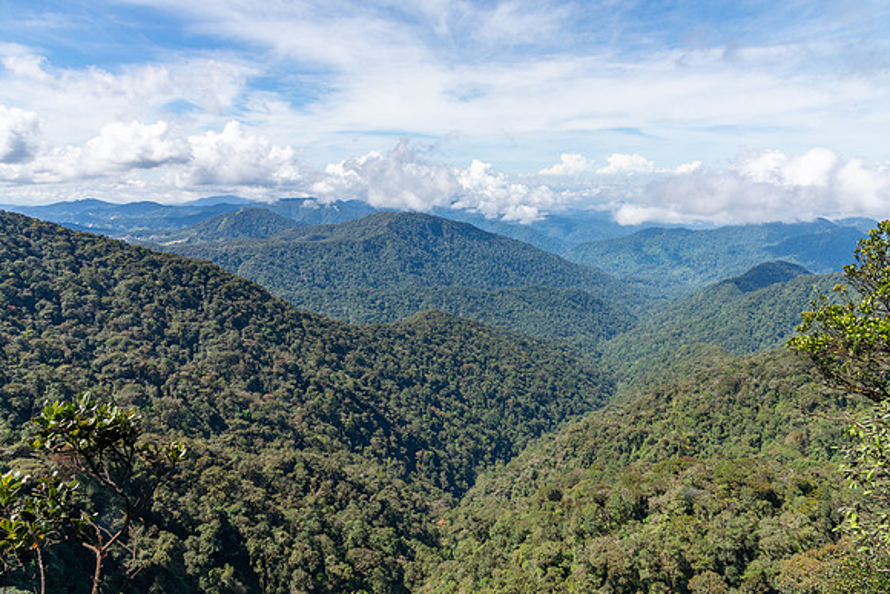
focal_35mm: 24
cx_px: 445
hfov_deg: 73.7
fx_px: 593
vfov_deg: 53.2
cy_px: 297
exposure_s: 1/60
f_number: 16
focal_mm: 24
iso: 160
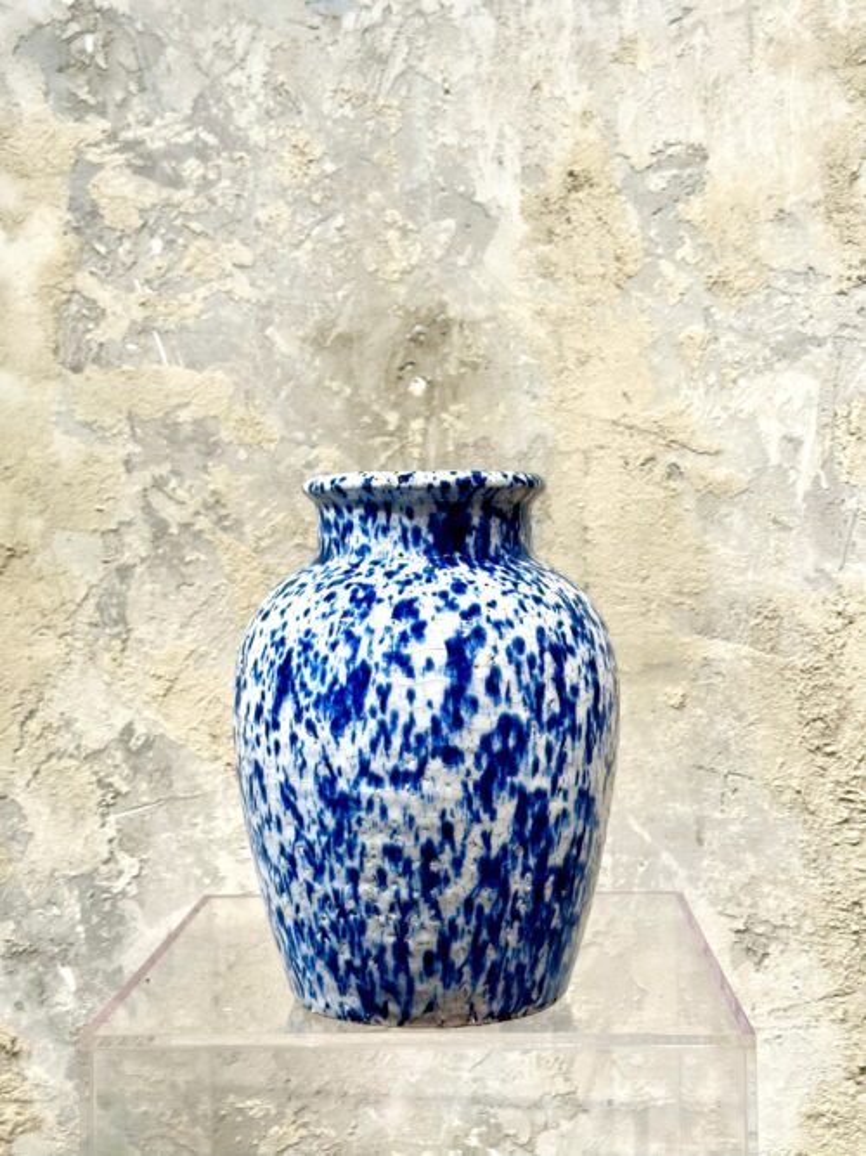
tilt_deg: +1.2
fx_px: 1602
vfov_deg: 39.7
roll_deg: +0.1
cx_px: 433
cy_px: 578
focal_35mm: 48
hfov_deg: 30.3
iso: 50
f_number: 1.78
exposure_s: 1/127
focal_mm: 6.86
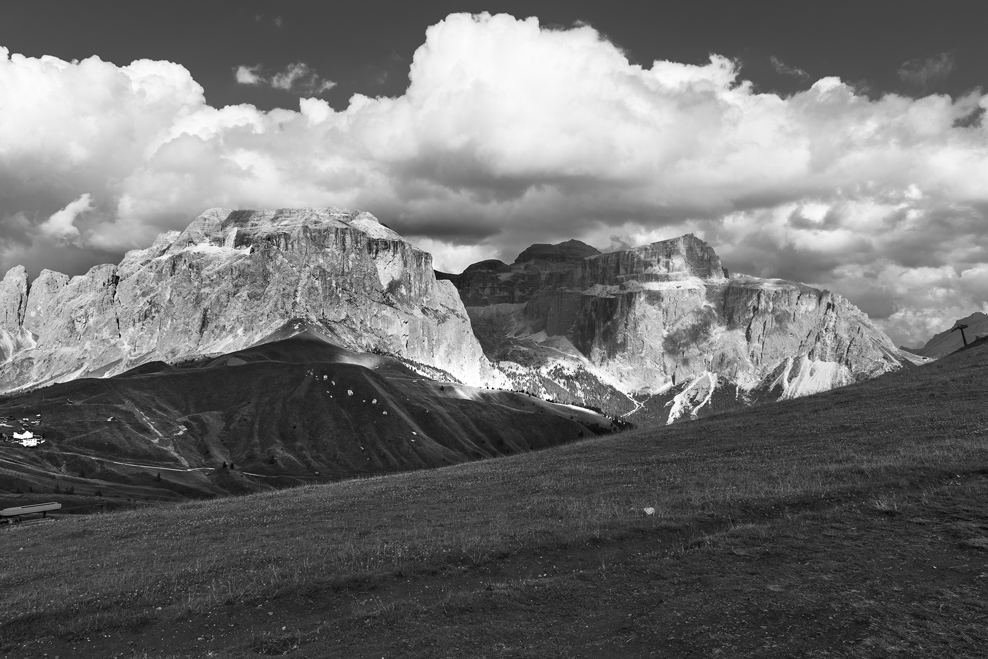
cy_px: 330
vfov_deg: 53.2
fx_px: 659
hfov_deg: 73.7
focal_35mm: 24
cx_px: 494
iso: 100
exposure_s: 1/400
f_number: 9
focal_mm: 24
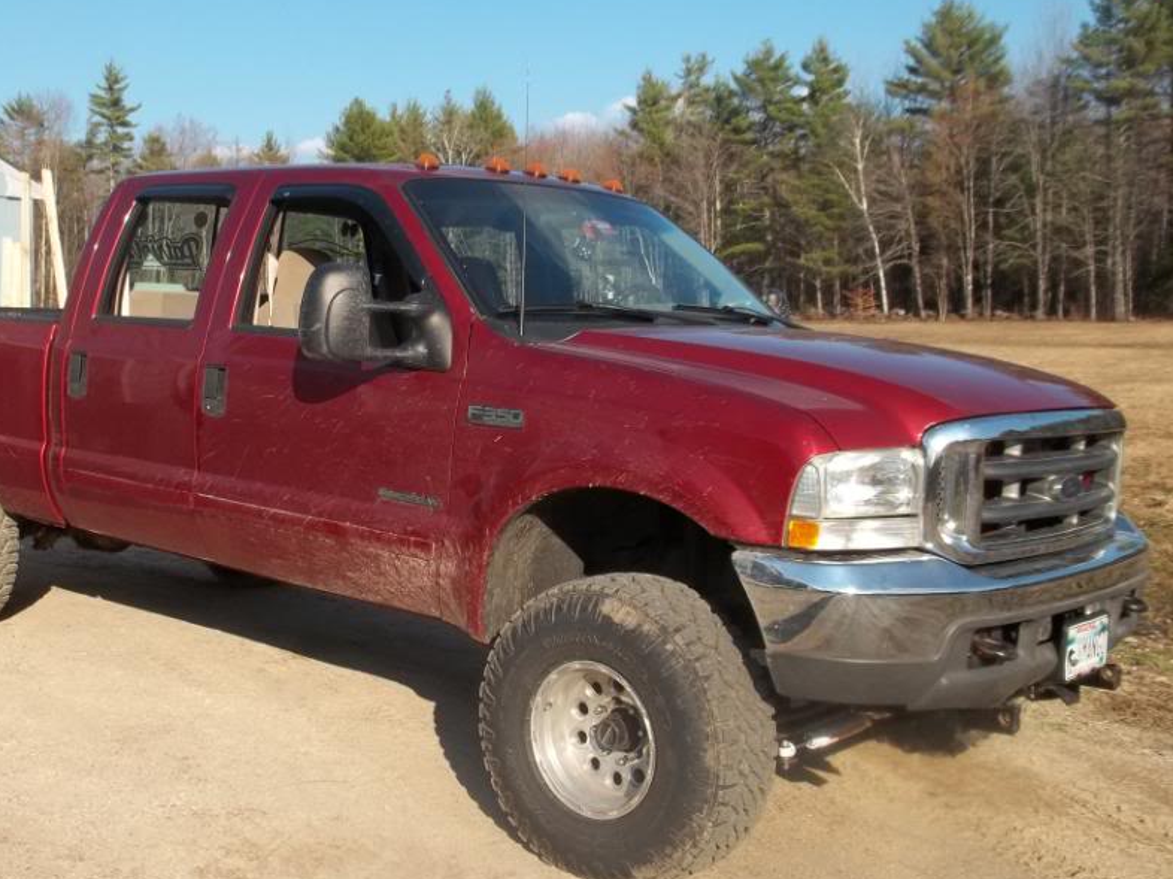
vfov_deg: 33.6
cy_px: 433
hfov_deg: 43.7
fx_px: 1457
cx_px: 492
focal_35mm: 43
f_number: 8
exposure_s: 1/125
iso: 64
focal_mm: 5.9
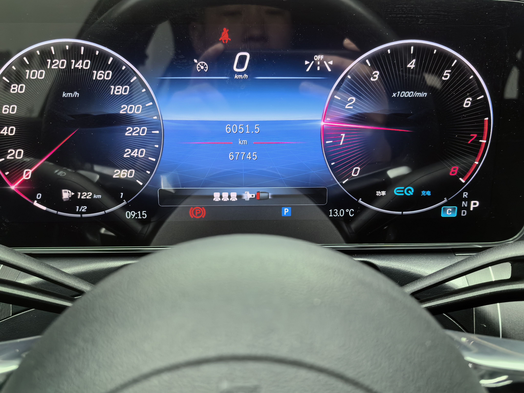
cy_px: 196
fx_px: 500
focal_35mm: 33
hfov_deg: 55.4
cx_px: 262
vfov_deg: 42.9
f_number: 2
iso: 100
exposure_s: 1/100
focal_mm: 5.72
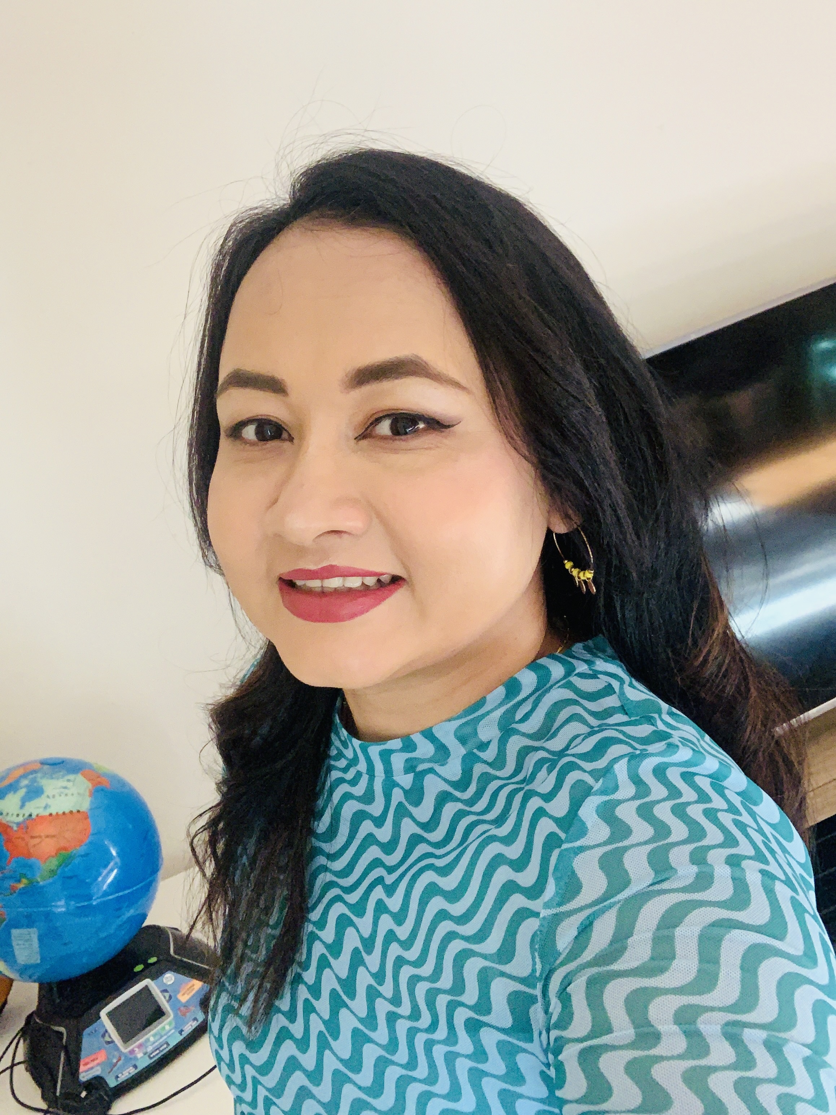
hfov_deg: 44.2
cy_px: 558
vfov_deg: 56.8
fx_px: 1030
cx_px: 418
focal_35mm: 32
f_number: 2.2
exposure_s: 1/60
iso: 250
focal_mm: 2.87
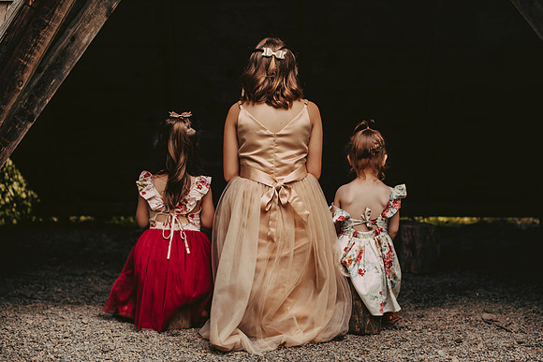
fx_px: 1056
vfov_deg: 19.5
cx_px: 272
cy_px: 181
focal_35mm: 70
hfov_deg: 28.8
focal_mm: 70
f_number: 2.8
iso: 640
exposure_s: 1/800
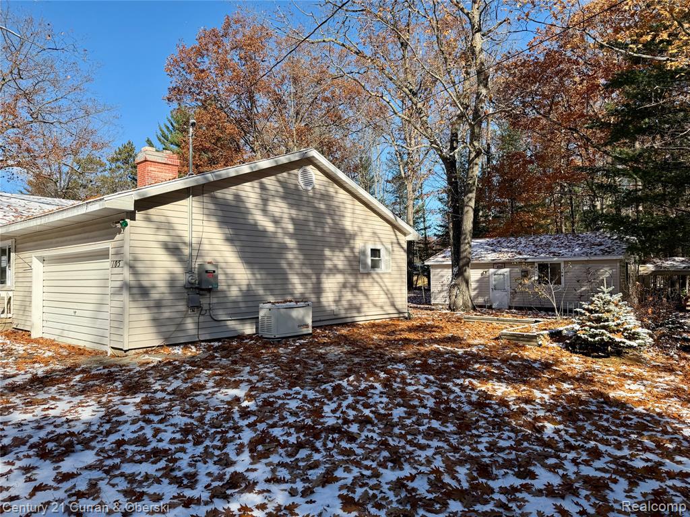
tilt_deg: +2.6
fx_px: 478
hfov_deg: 71.6
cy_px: 258
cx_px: 345
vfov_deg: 56.8
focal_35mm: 24
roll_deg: +0.7
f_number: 1.78
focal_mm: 6.76
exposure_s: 1/3759
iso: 100
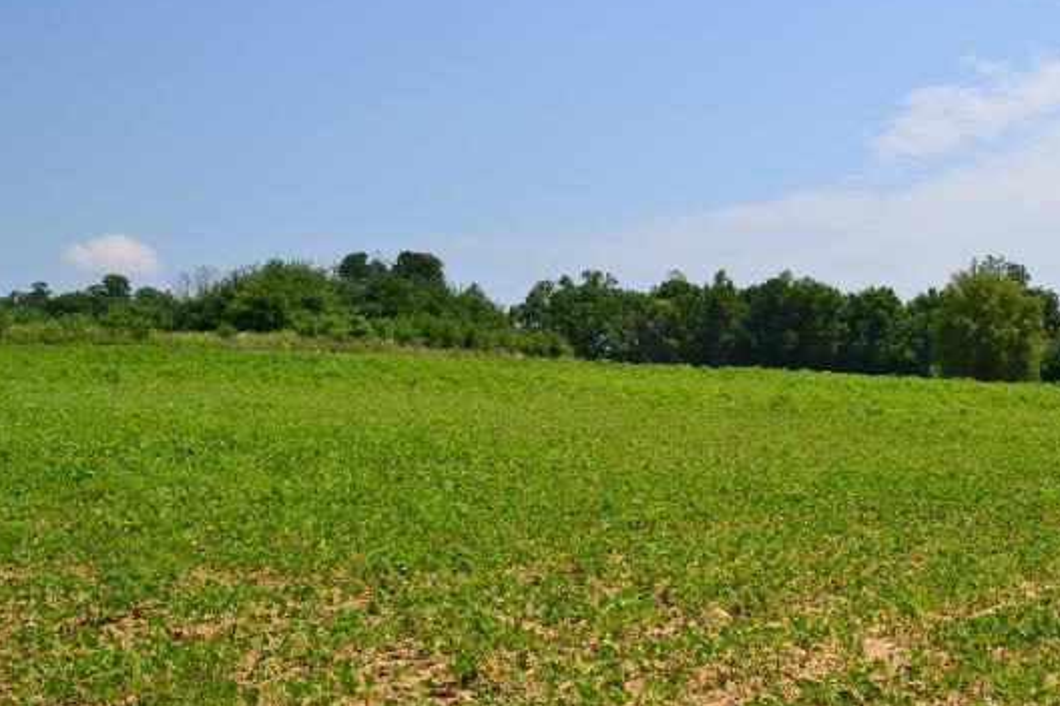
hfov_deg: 48.4
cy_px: 308
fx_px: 1178
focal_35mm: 40
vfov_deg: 33.4
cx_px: 590
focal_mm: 22
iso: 360
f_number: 11
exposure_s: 1/500
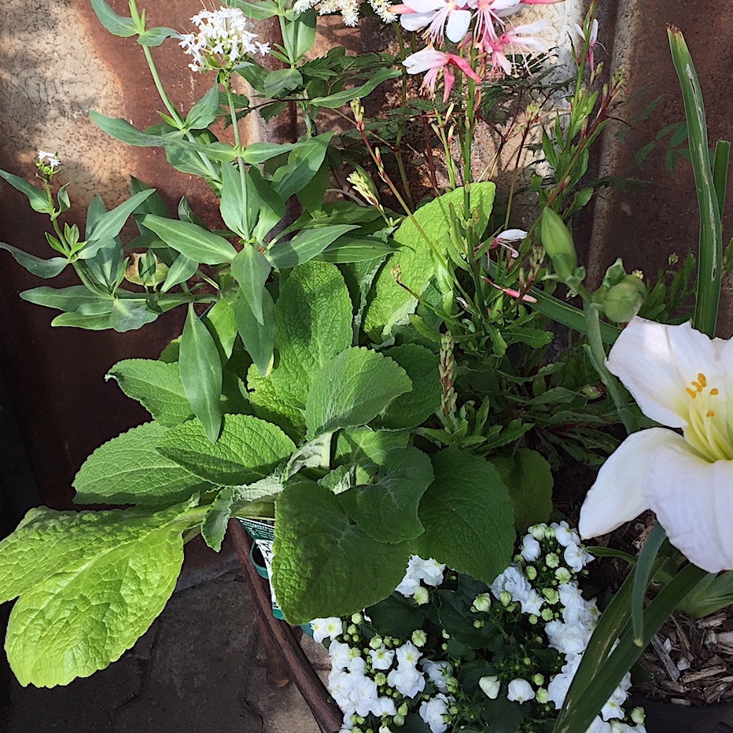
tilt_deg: -42.2
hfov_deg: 38.3
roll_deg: -0.4
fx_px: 1054
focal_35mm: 44
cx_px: 417
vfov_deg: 37.5
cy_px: 188
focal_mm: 4.15
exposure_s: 1/898
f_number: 2.2
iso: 32
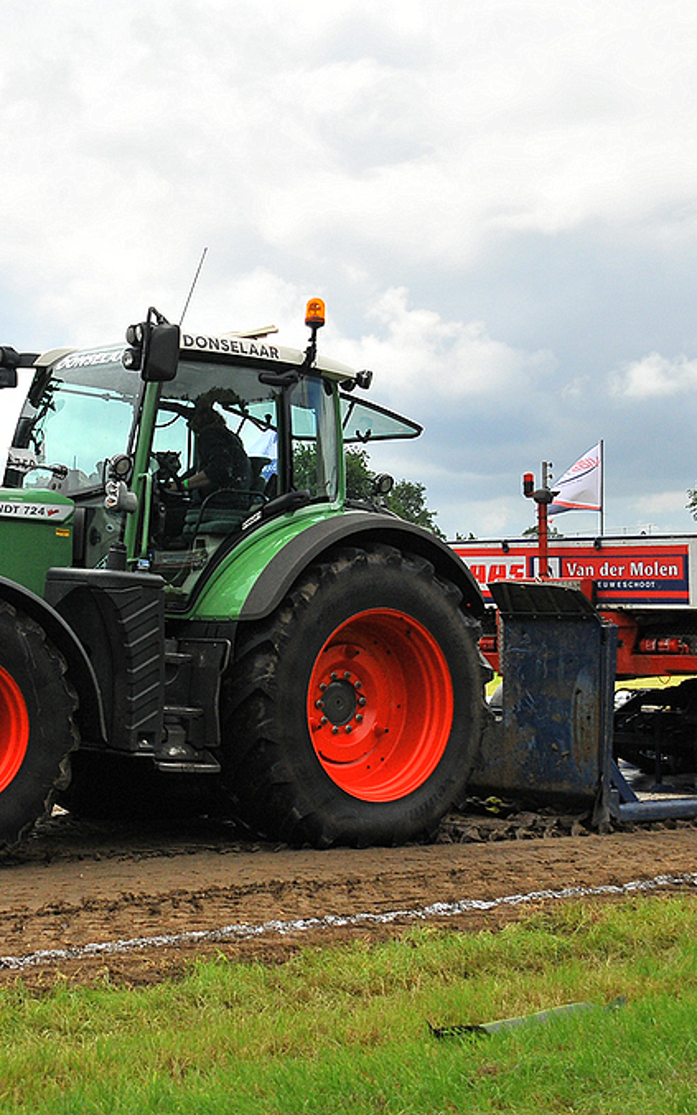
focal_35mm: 74
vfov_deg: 27.8
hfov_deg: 17.4
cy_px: 559
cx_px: 101
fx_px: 2247
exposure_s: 1/3200
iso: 500
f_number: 5
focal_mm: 32
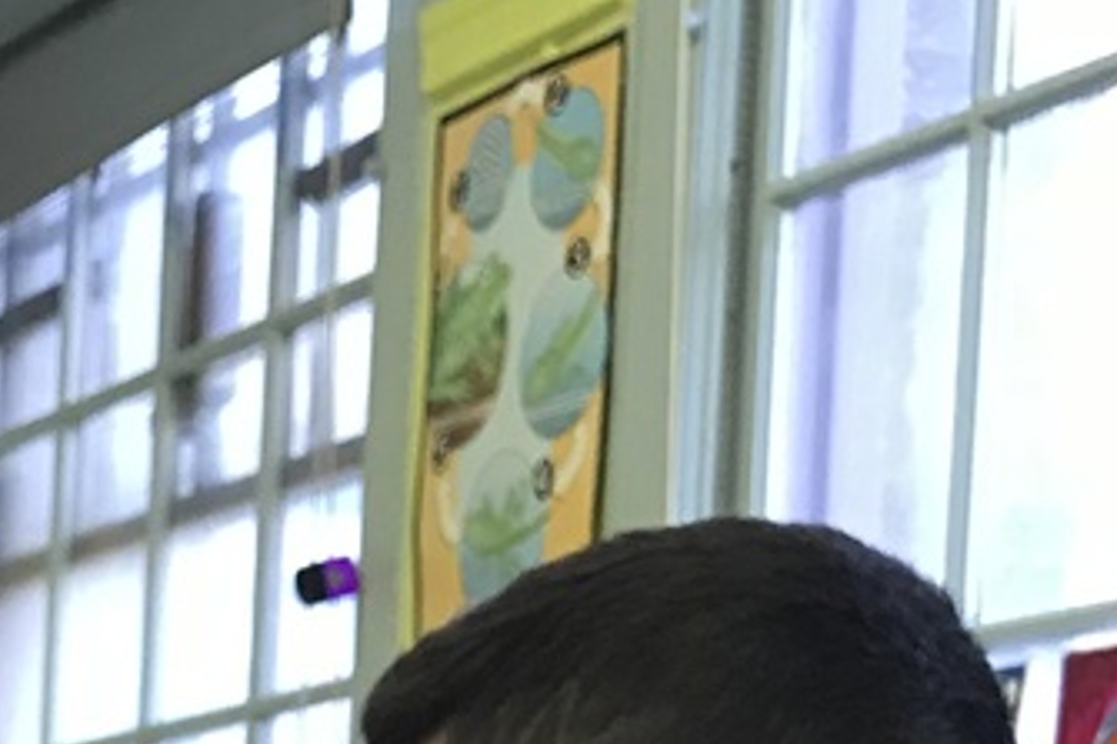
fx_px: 4311
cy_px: 1488
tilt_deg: -2.1
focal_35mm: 139
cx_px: -637
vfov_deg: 9.2
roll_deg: -2.0
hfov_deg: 13.7
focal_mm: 3.99
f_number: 1.8
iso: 32
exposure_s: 1/30
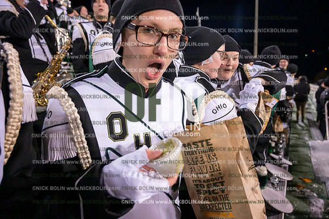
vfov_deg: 53.1
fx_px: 219
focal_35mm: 24
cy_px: 110
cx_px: 164
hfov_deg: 73.8
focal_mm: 24
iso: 5000
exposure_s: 1/640
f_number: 4.5
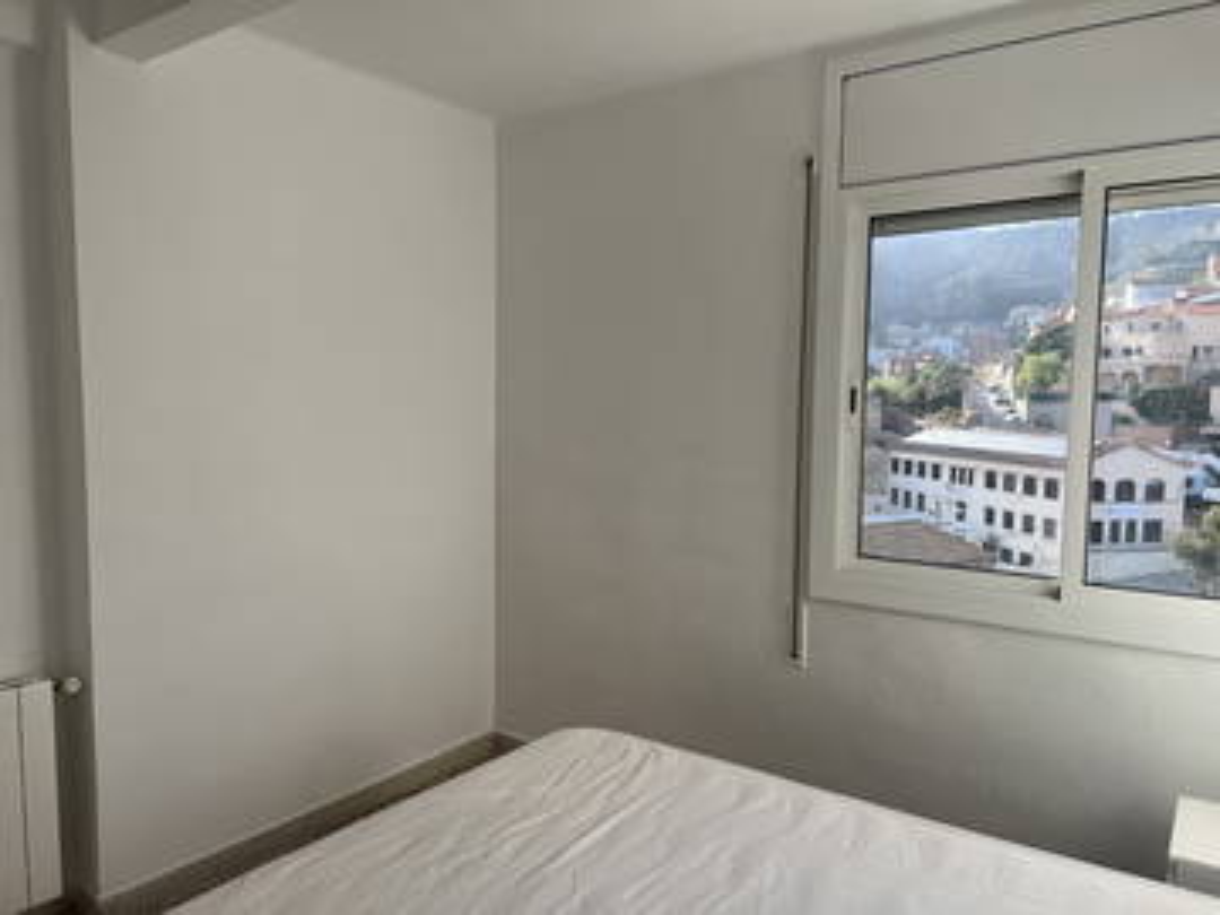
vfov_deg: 53.1
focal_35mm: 26
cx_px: 610
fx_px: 916
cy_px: 458
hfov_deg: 67.3
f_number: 1.5
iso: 50
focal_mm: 5.7
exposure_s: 1/887
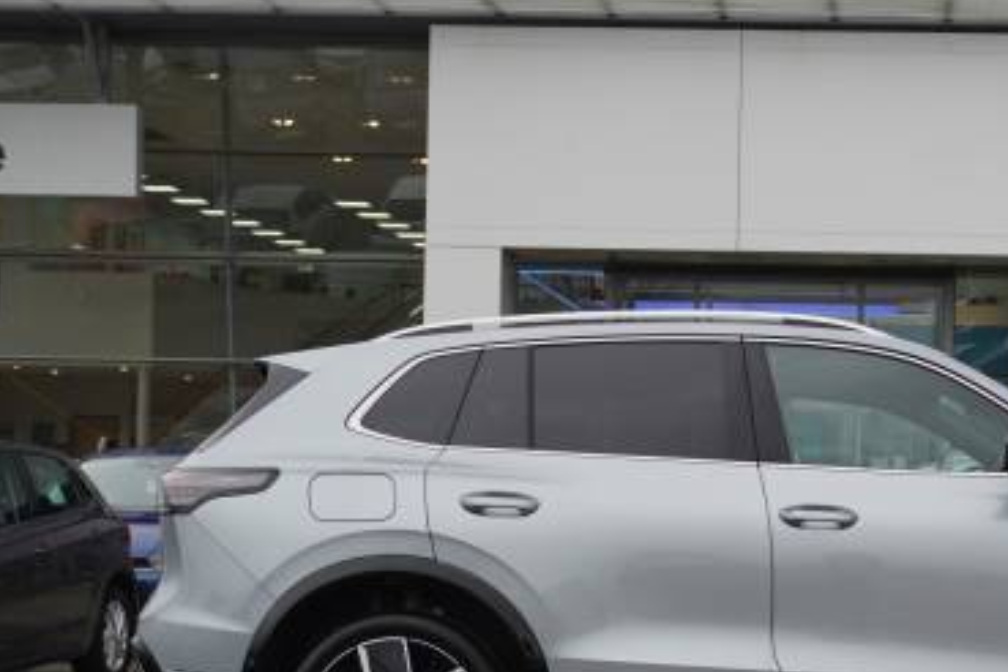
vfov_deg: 17.4
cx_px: 822
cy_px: 473
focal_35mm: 78
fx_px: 2184
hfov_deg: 25.5
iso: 250
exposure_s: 1/160
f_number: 5
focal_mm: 30
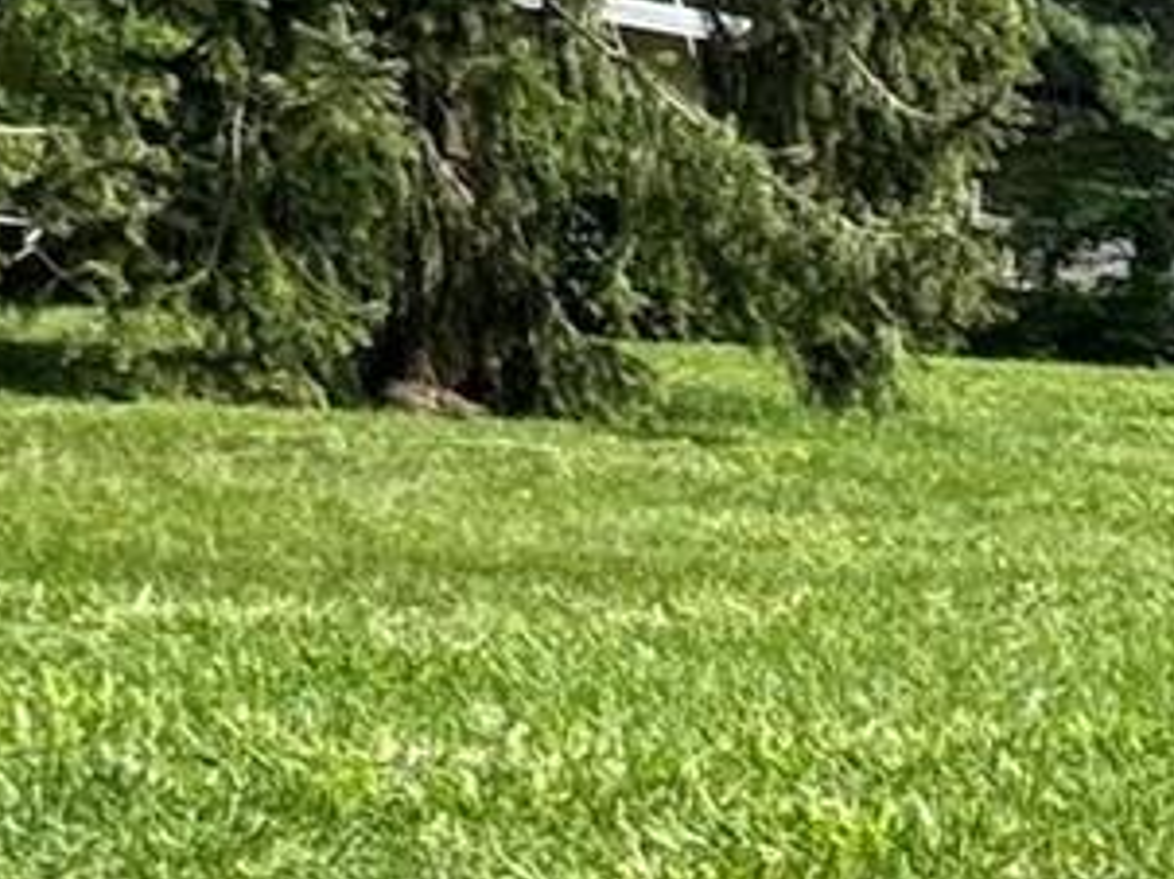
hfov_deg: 11.6
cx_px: 3483
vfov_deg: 14.8
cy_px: 1194
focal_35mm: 95
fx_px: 3219
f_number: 2.2
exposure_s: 1/727
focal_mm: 2.22
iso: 40
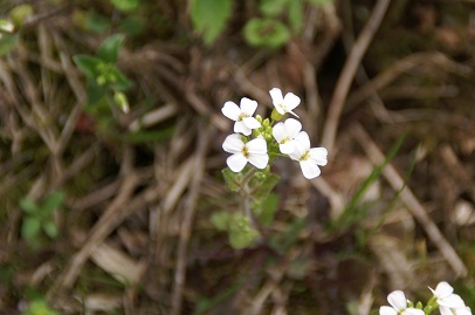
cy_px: 148
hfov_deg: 9.1
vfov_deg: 6.1
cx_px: 261
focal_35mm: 226
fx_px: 2970
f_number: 6.3
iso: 200
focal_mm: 135
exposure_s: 1/320
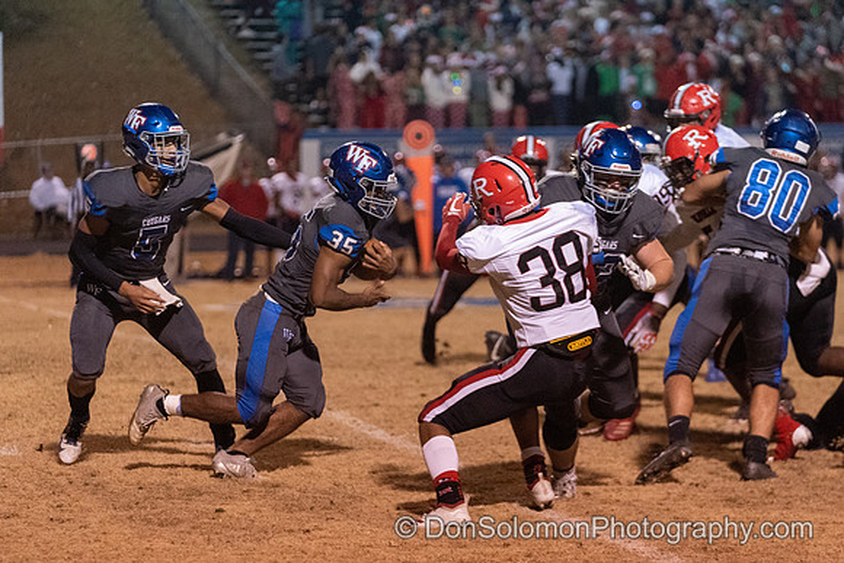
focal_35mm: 159
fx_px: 3740
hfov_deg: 12.9
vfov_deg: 8.6
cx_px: 435
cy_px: 284
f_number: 2.8
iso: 8000
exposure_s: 1/800
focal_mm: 133
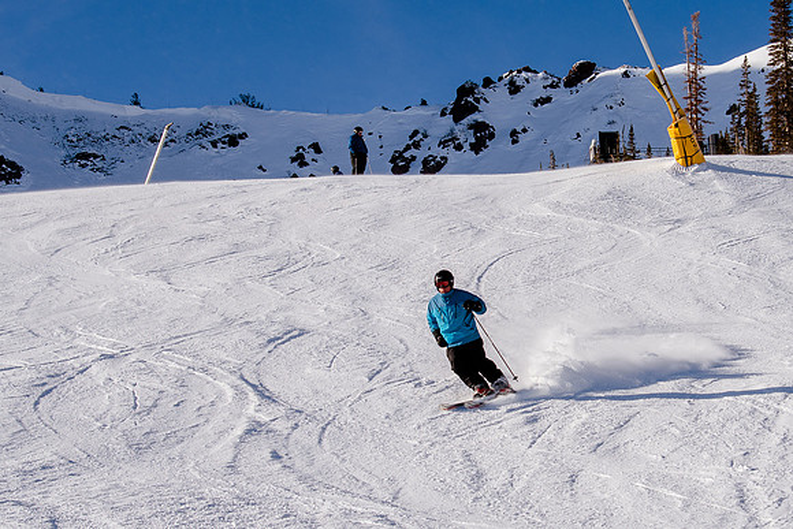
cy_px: 296
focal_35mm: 105
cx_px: 546
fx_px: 2305
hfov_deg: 19.4
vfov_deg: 13.1
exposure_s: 1/500
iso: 160
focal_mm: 48
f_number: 8
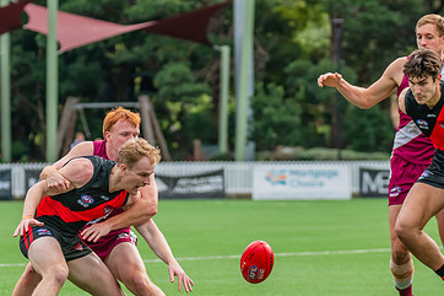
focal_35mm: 310
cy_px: 175
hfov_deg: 6.6
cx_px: 109
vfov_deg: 4.4
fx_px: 3821
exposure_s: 1/1250
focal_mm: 190
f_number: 5.6
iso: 800
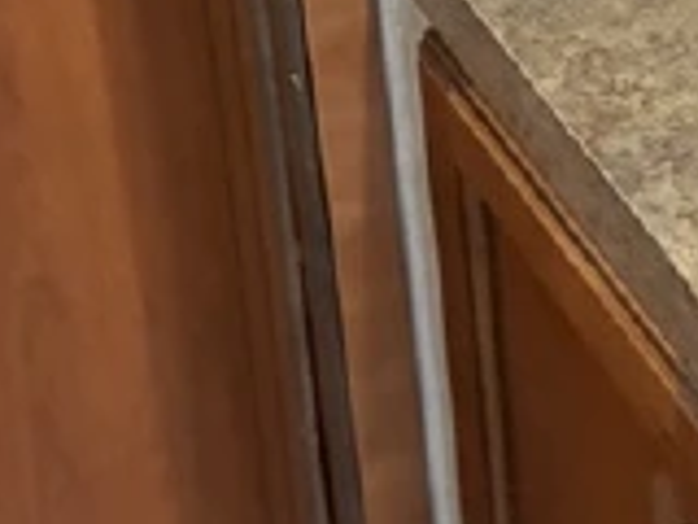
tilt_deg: -21.0
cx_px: 1073
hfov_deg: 14.1
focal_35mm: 130
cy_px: -742
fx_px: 2621
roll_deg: -0.3
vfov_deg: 10.0
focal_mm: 5.96
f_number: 1.6
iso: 640
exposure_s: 1/30
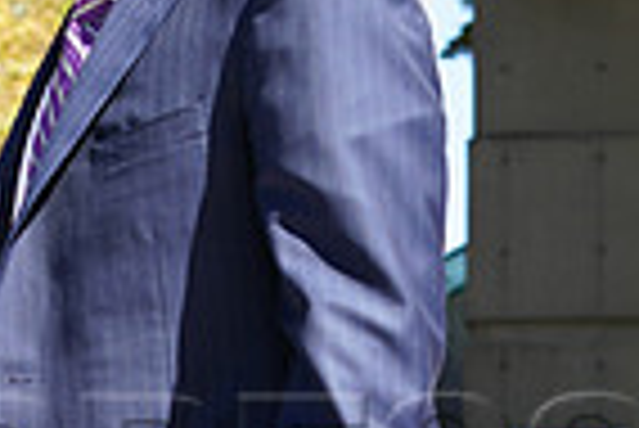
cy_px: 426
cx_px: -392
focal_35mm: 204
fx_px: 3625
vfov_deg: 6.7
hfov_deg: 9.7
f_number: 4
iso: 200
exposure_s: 1/500
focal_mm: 50
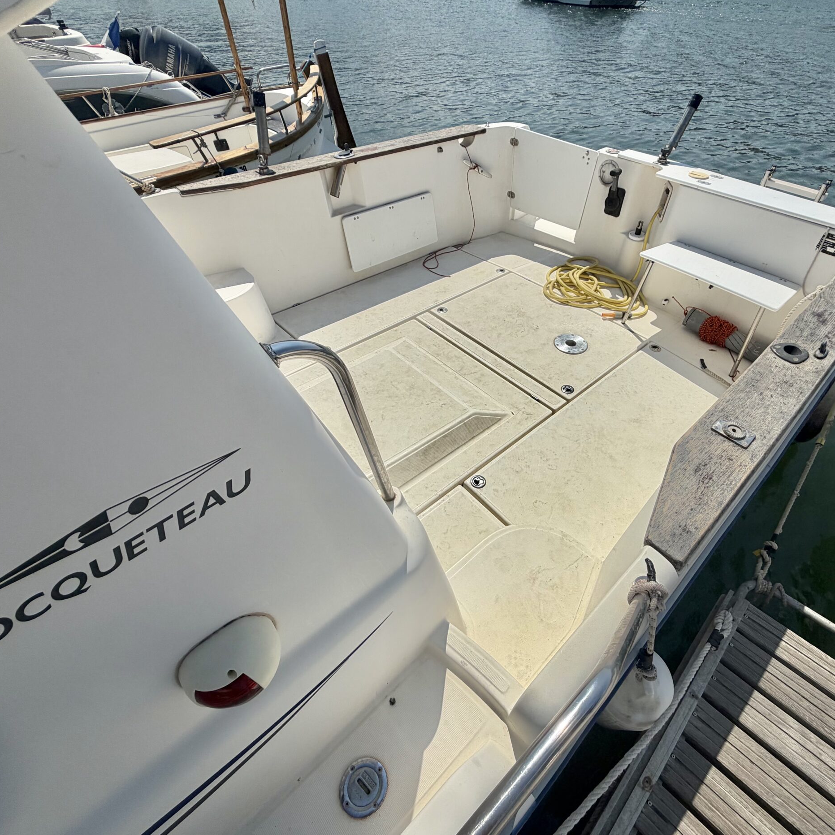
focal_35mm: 17
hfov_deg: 83.6
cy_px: 419
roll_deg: +2.5
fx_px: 464
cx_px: 469
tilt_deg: -43.8
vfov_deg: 84.0
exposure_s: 1/4762
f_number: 2.2
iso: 20
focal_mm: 2.22
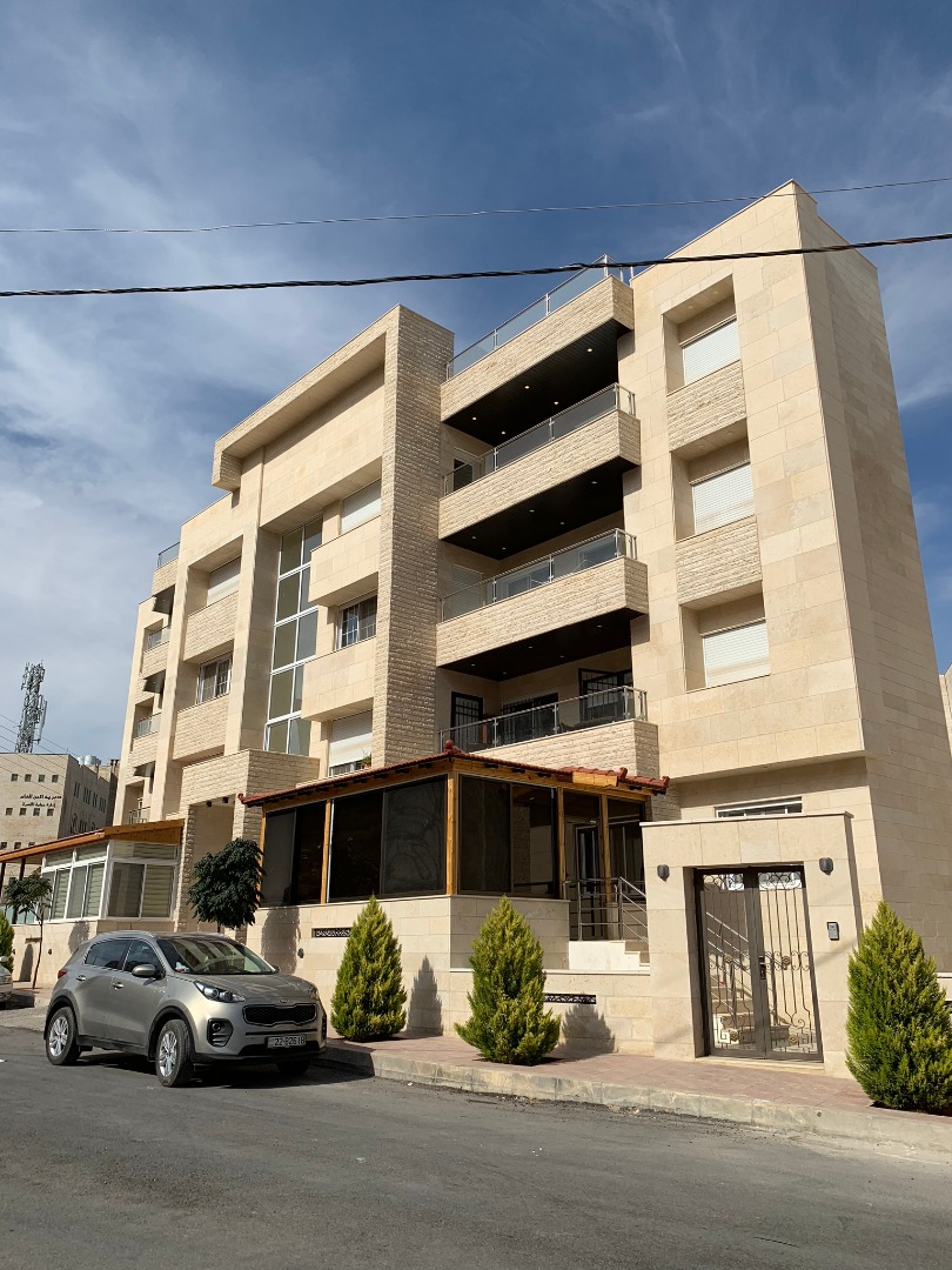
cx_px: 476
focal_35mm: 26
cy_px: 635
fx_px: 953
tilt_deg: +19.9
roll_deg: -1.9
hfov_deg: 53.1
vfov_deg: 67.3
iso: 25
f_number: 1.8
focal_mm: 4.25
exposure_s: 1/4098
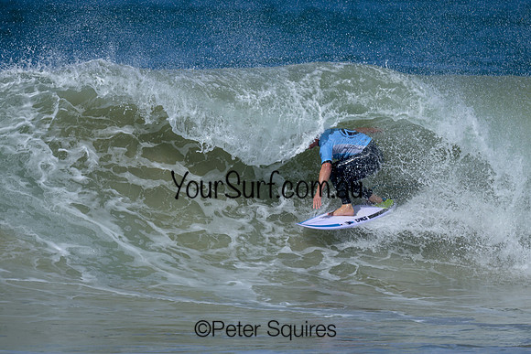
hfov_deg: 1.9
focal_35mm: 1100
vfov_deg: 1.3
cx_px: 284
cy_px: 186
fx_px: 16225
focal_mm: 800
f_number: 6.3
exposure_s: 1/2000
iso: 200
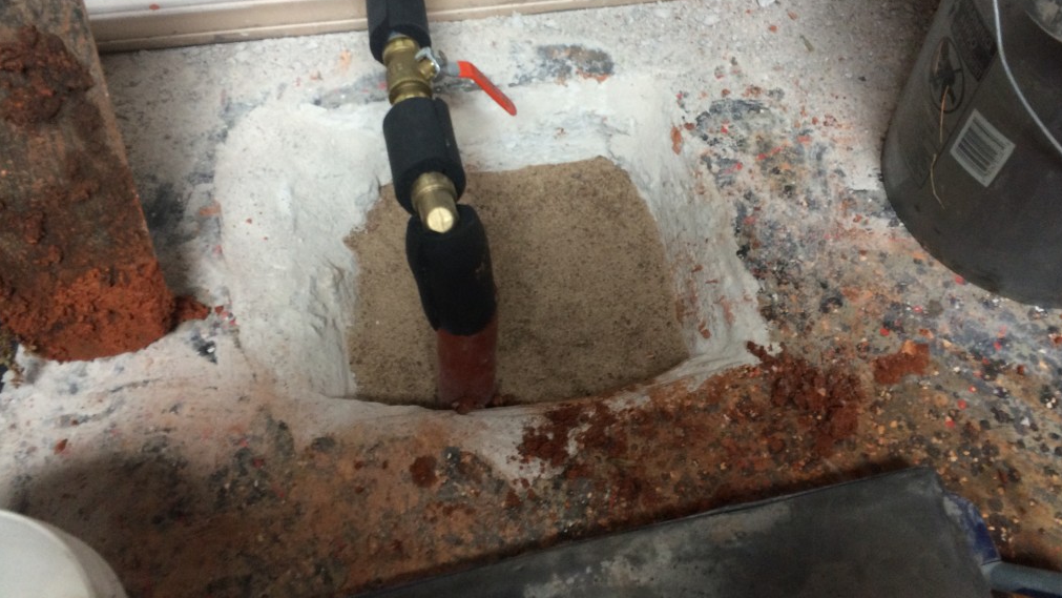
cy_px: 245
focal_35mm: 32
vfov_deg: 36.6
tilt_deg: -57.5
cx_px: 536
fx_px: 901
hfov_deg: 61.0
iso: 160
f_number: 2.2
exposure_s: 1/30
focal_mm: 4.15
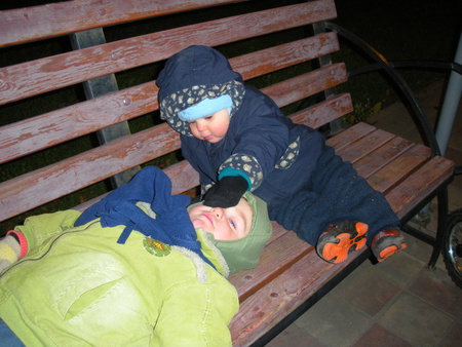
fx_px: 481
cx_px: 231
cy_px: 174
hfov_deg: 51.3
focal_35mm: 36
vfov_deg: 39.7
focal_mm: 6.3
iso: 171
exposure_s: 1/60
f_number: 3.5
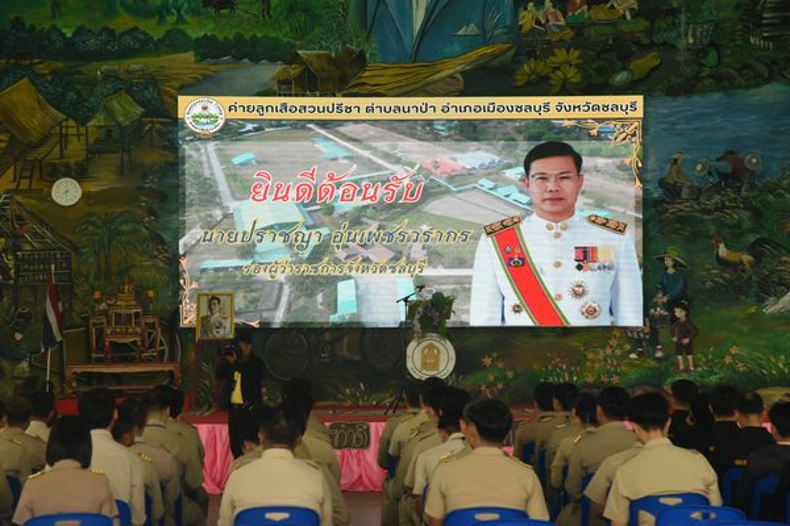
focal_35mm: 120
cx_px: 395
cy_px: 263
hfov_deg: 17.1
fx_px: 2633
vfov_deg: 11.4
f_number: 4
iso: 2800
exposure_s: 1/125
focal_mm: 120
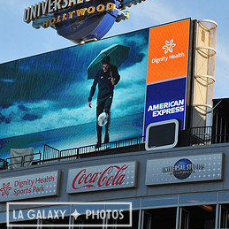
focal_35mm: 156
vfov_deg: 11.2
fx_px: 1168
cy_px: 81
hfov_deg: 11.2
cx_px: 69
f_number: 14
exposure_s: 1/800
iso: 1600
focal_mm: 82
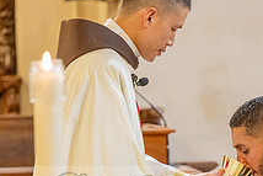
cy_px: 195
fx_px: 2273
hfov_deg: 6.6
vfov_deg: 4.4
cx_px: 140
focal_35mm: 311
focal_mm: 115
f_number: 2.8
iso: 2000
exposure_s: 1/200
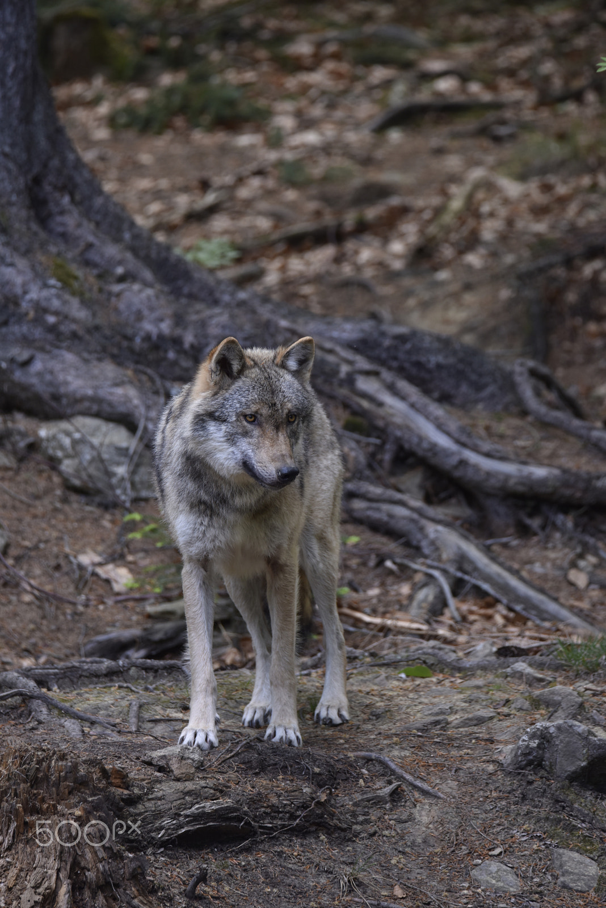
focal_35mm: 420
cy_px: 454
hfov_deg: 3.3
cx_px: 303
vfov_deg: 4.9
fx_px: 10595
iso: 400
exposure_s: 1/160
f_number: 7.1
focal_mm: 420
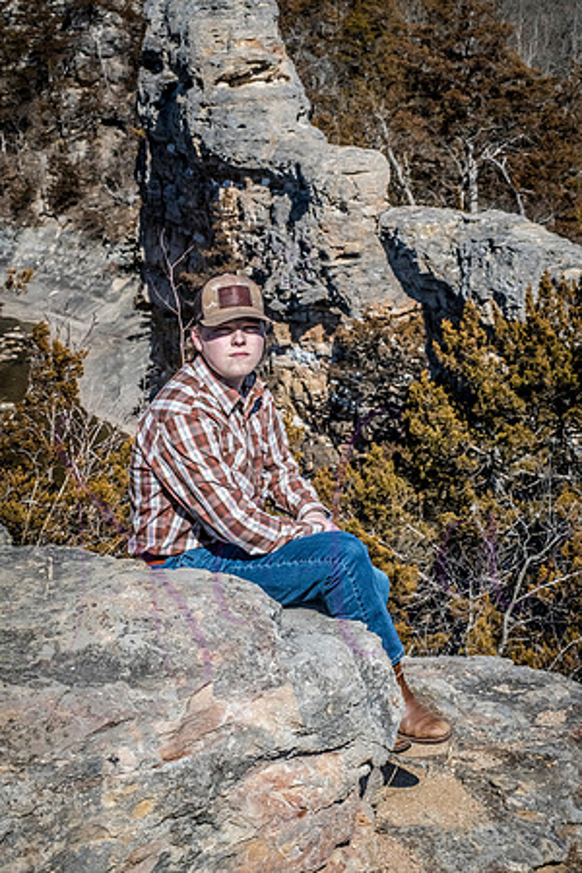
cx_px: 291
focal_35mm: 80
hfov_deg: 17.1
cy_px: 436
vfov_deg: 25.4
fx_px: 1940
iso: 800
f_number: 16
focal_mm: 80
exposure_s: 1/1000
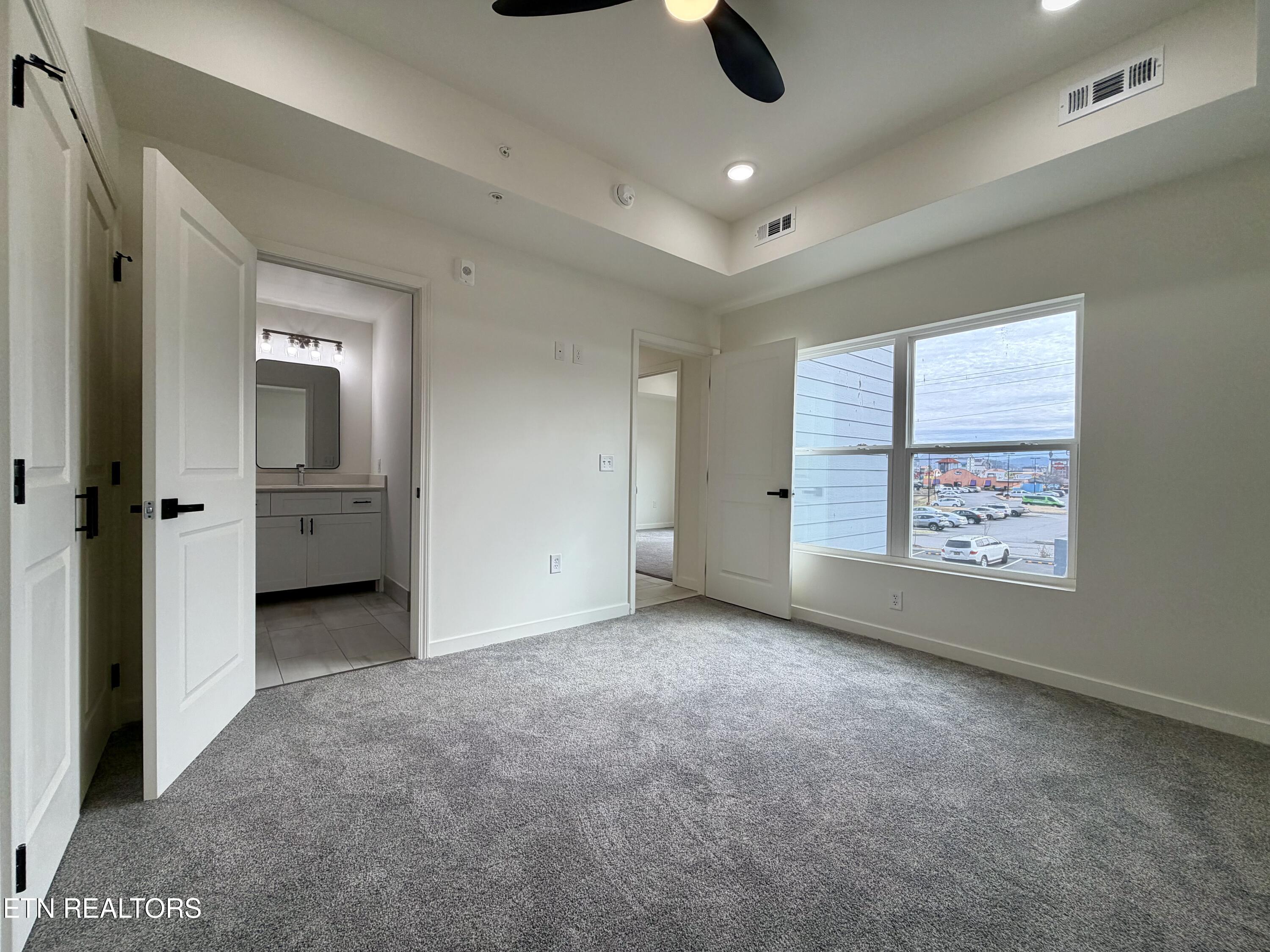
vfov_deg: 85.7
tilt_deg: -1.2
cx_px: 635
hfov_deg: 102.1
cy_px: 476
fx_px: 514
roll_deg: -0.2
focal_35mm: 14
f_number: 2.2
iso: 50
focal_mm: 2.22
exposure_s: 1/198
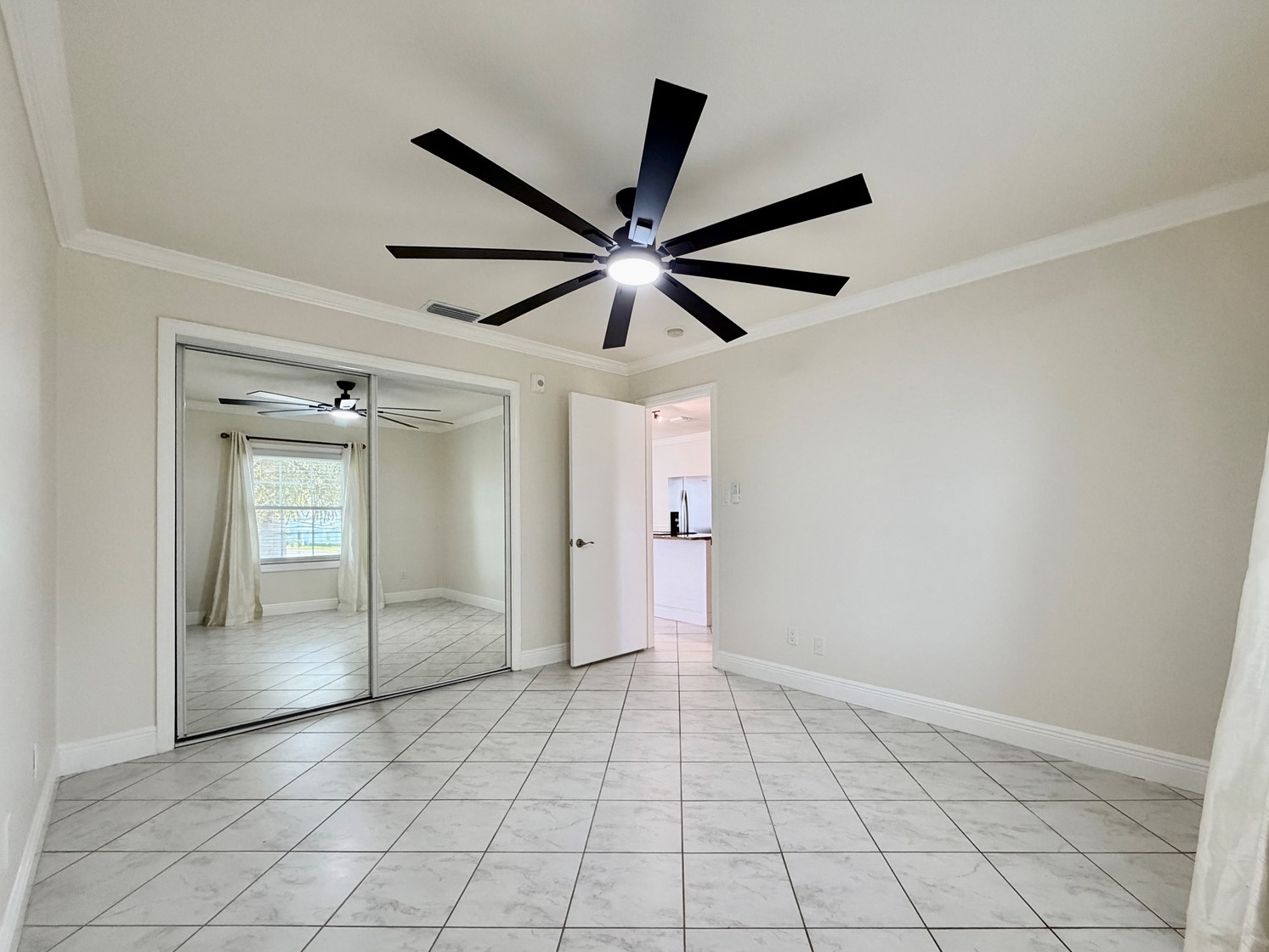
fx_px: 550
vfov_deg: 81.6
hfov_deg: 98.1
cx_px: 672
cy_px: 508
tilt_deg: +0.3
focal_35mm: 15
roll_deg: +0.5
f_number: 2.2
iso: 250
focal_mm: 2.22
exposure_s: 1/120
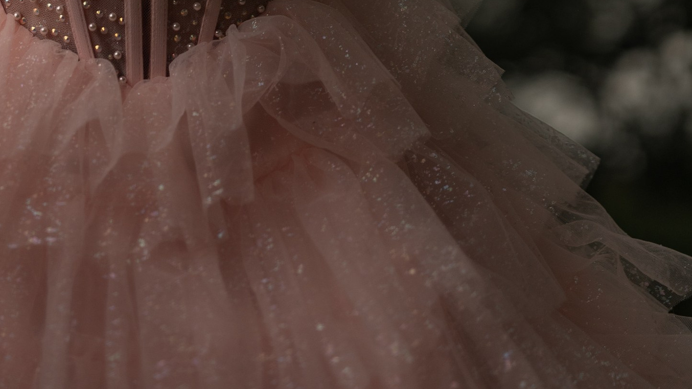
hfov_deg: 20.3
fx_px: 1908
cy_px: -582
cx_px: 141
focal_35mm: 104
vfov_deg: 10.0
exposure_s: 1/8000
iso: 125
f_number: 1.2
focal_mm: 35
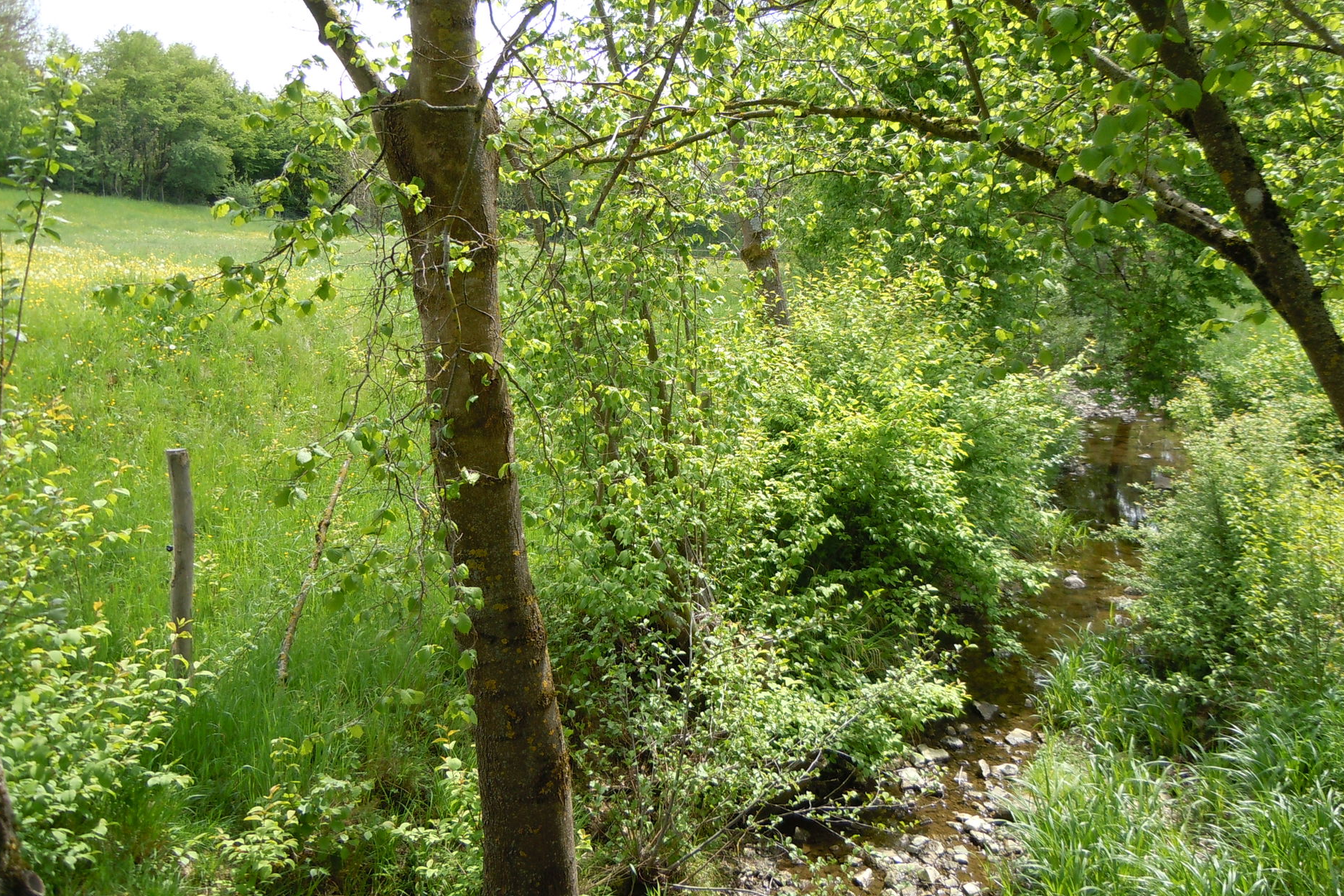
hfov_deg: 58.7
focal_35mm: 32
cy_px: 385
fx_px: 1195
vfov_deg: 41.0
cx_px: 657
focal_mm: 5.4
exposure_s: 1/200
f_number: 3.5
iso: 100
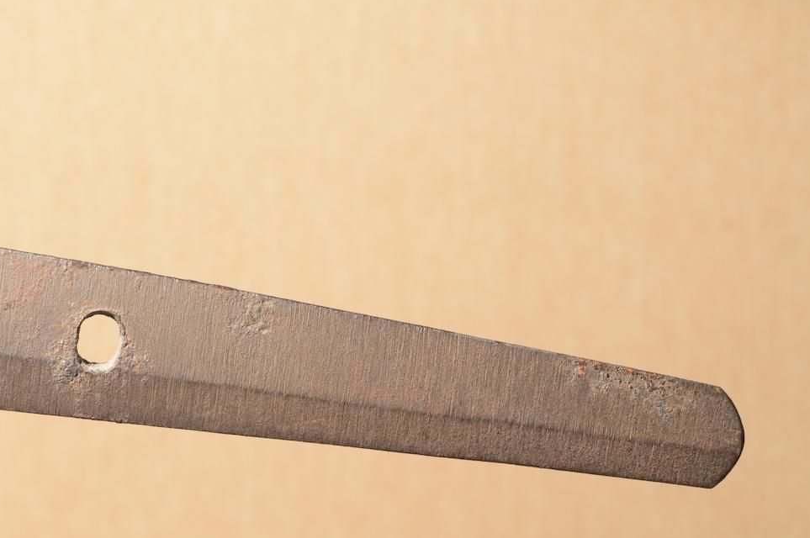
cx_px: 239
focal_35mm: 144
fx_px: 3237
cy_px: 348
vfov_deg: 9.5
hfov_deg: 14.2
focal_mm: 66
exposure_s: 1/2
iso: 400
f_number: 11
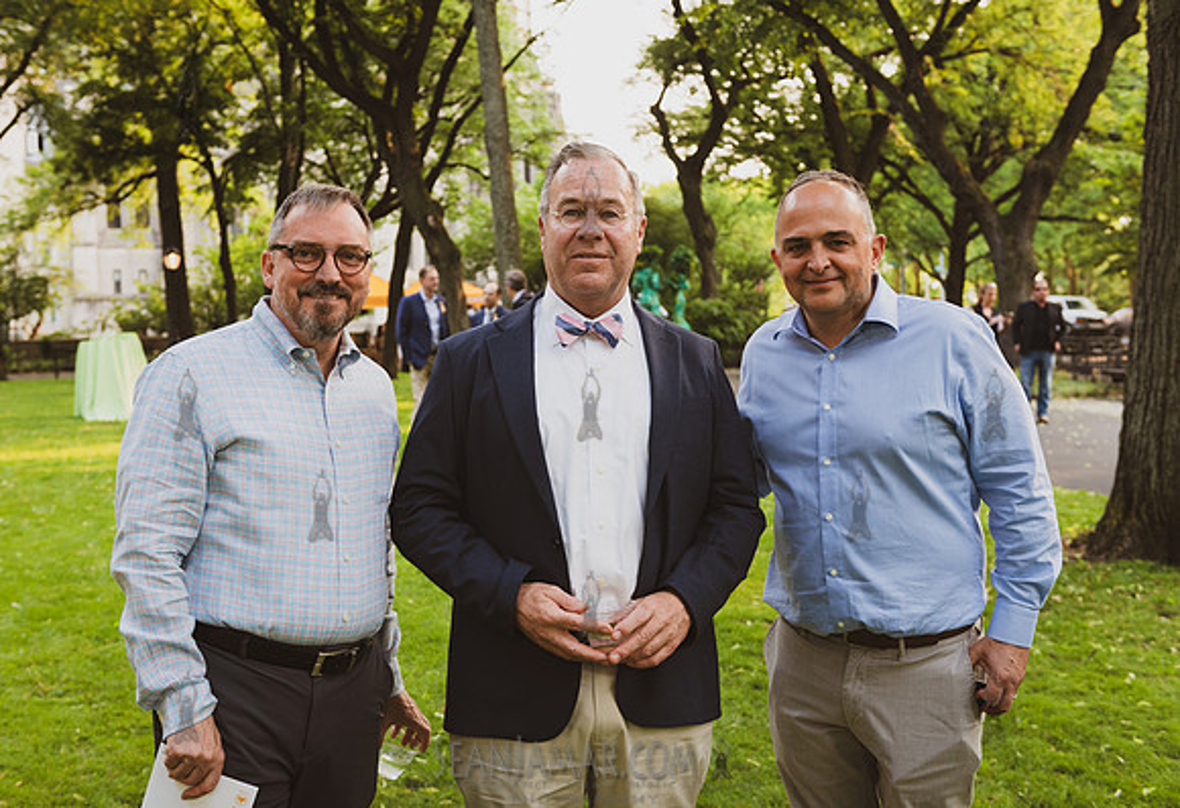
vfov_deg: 34.0
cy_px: 391
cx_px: 554
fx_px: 1322
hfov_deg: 48.1
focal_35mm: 40
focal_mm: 38
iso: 500
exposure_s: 1/250
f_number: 3.5
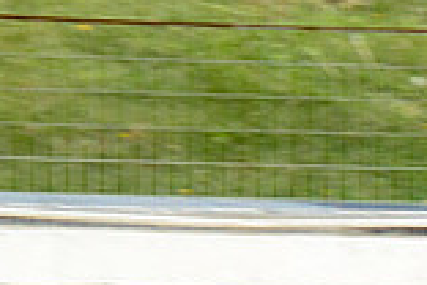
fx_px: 6826
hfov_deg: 3.5
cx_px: 961
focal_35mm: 576
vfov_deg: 2.4
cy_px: 693
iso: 1000
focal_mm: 75
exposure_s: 1/800
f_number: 13
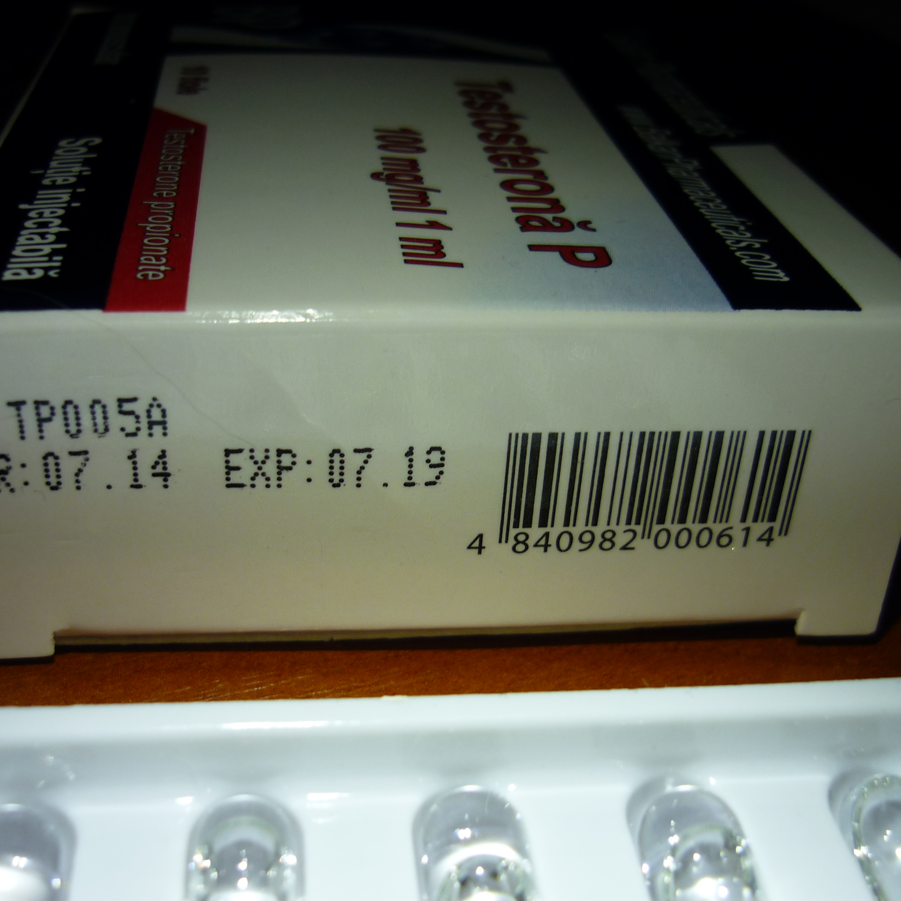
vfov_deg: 42.8
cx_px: 414
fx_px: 1148
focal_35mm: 39
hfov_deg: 42.8
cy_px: 451
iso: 80
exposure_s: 1/40
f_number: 2.8
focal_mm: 5.5
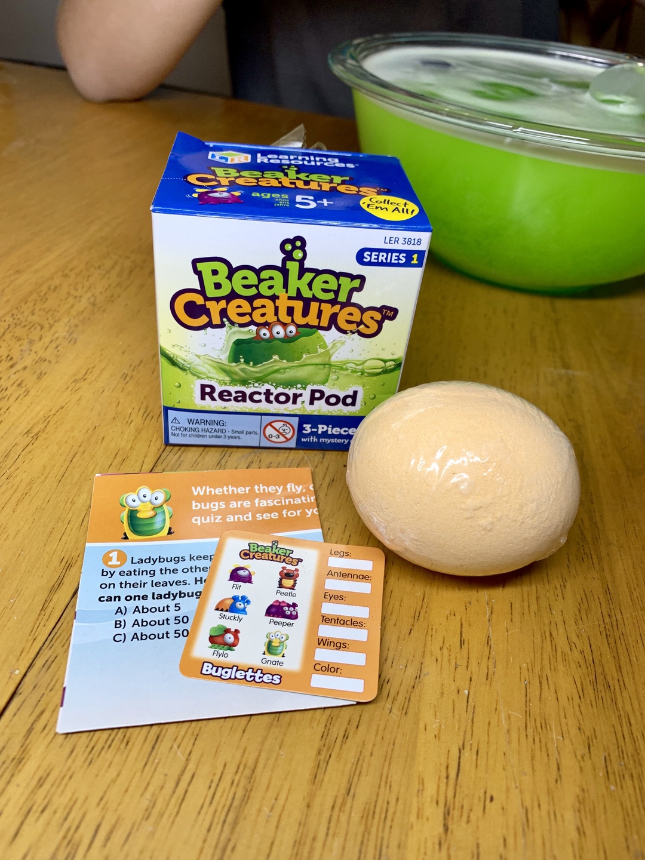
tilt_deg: -38.0
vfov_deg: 67.3
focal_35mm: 26
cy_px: 430
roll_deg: -8.3
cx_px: 322
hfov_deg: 53.1
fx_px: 646
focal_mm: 4.25
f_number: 1.8
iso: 50
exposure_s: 1/120
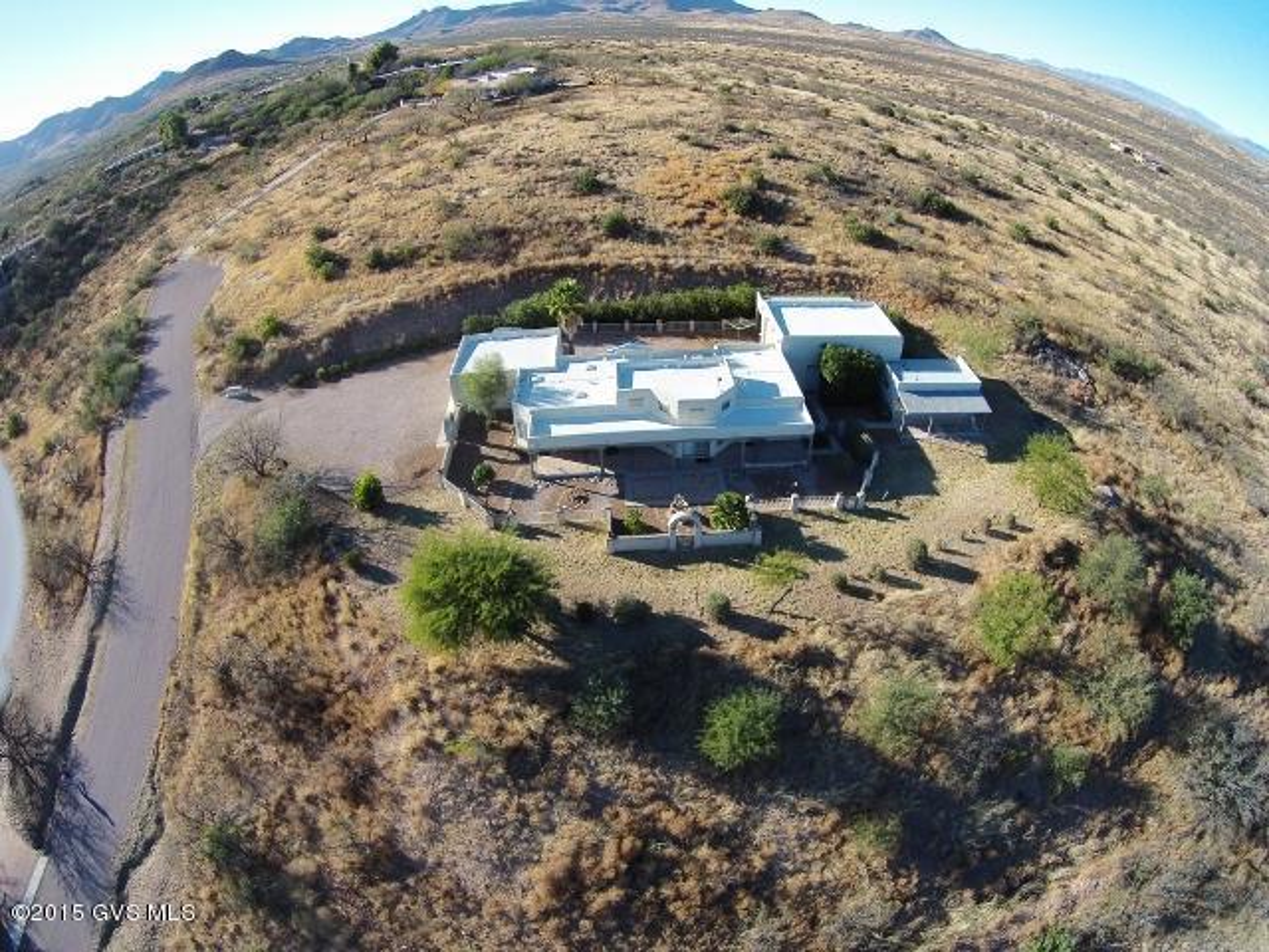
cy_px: 476
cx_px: 634
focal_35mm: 28
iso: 100
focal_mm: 5
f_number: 2.8
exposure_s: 1/975
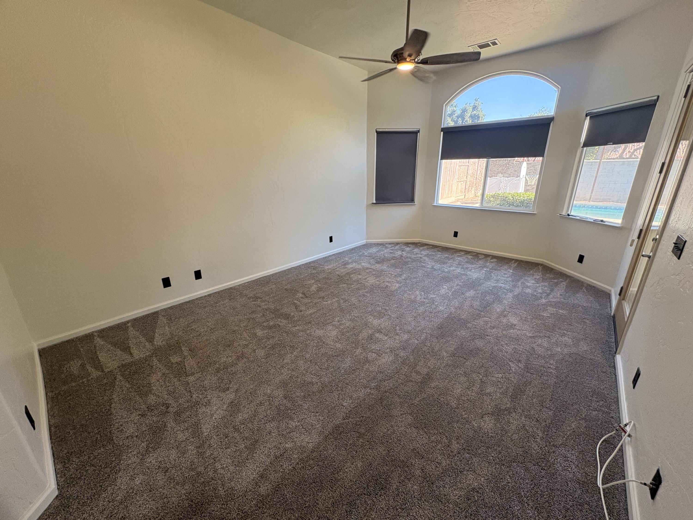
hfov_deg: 102.1
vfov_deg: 85.7
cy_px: 260
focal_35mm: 14
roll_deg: +0.8
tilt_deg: -15.7
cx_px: 346
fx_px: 280
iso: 160
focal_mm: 2.22
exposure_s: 1/120
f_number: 2.2
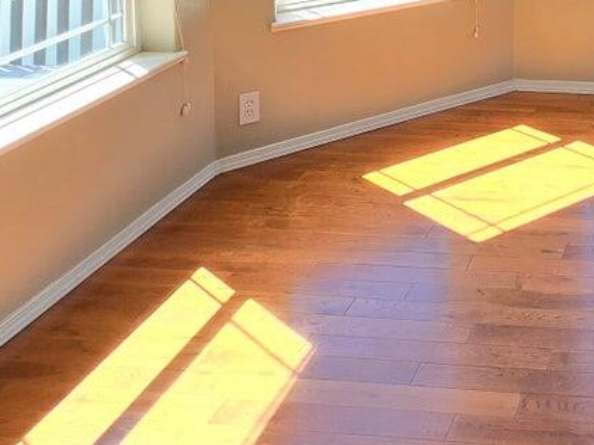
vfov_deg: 27.5
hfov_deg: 38.1
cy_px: -160
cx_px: 637
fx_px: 721
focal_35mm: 42
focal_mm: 2.2
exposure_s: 1/145
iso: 50
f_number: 2.2
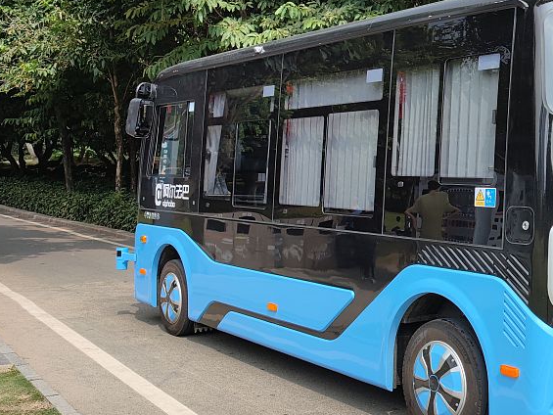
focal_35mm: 51
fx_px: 815
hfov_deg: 36.5
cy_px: 167
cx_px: 420
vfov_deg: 28.5
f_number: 1.85
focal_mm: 6.78
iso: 50
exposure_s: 1/1445
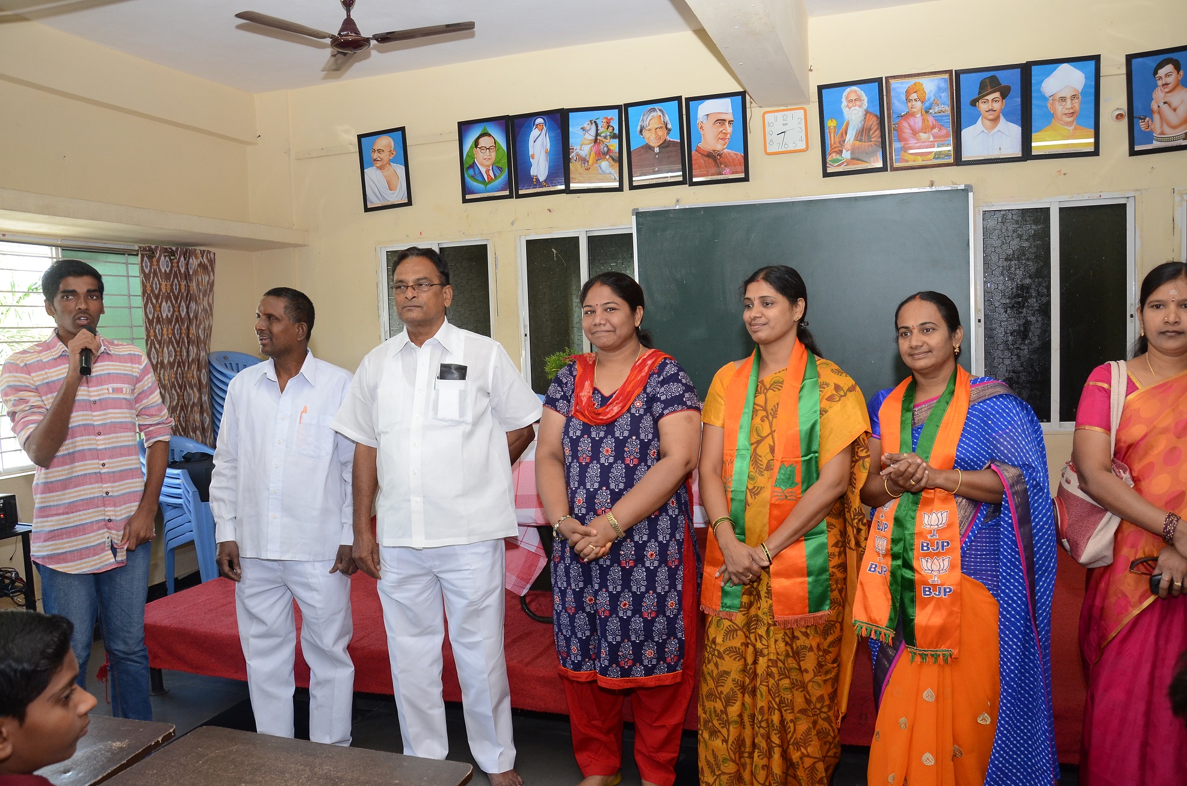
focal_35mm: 27
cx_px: 594
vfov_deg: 47.7
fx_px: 888
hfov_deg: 67.5
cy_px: 393
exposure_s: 1/100
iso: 800
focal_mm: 18
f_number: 5.6
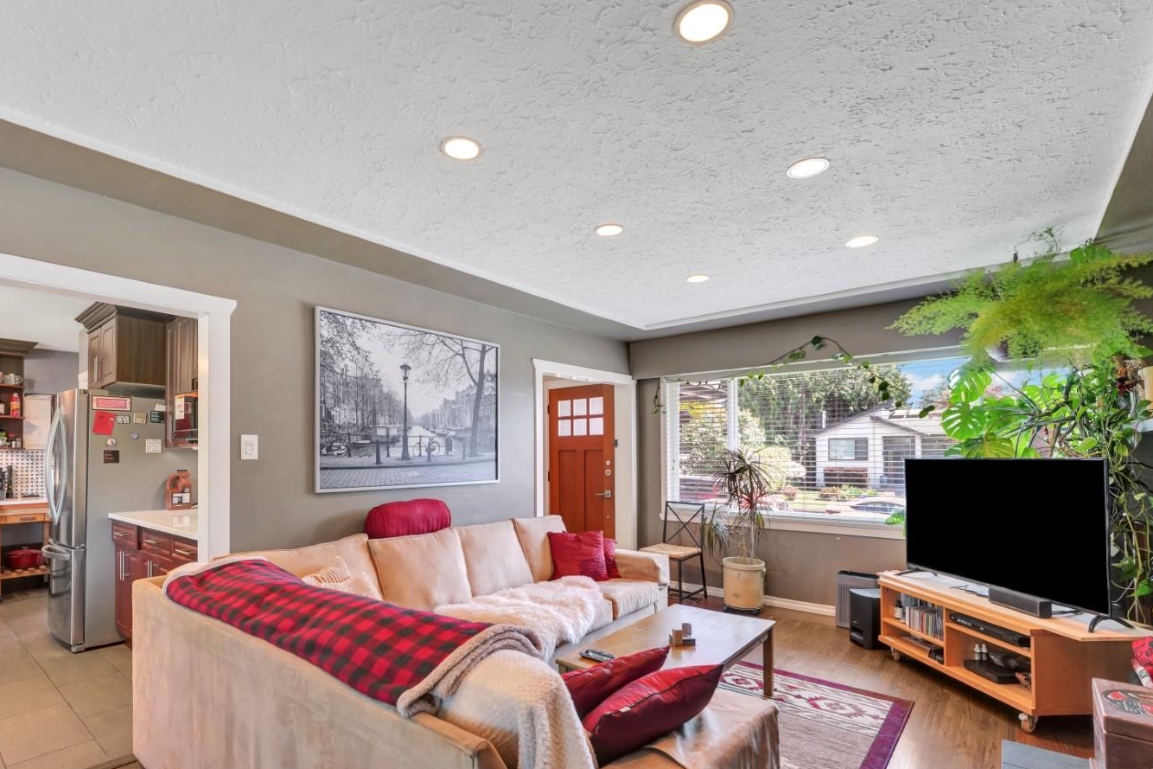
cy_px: 443
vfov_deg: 70.0
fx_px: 544
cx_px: 538
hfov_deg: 93.1
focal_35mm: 17
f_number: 8
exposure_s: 1/15
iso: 400
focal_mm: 14
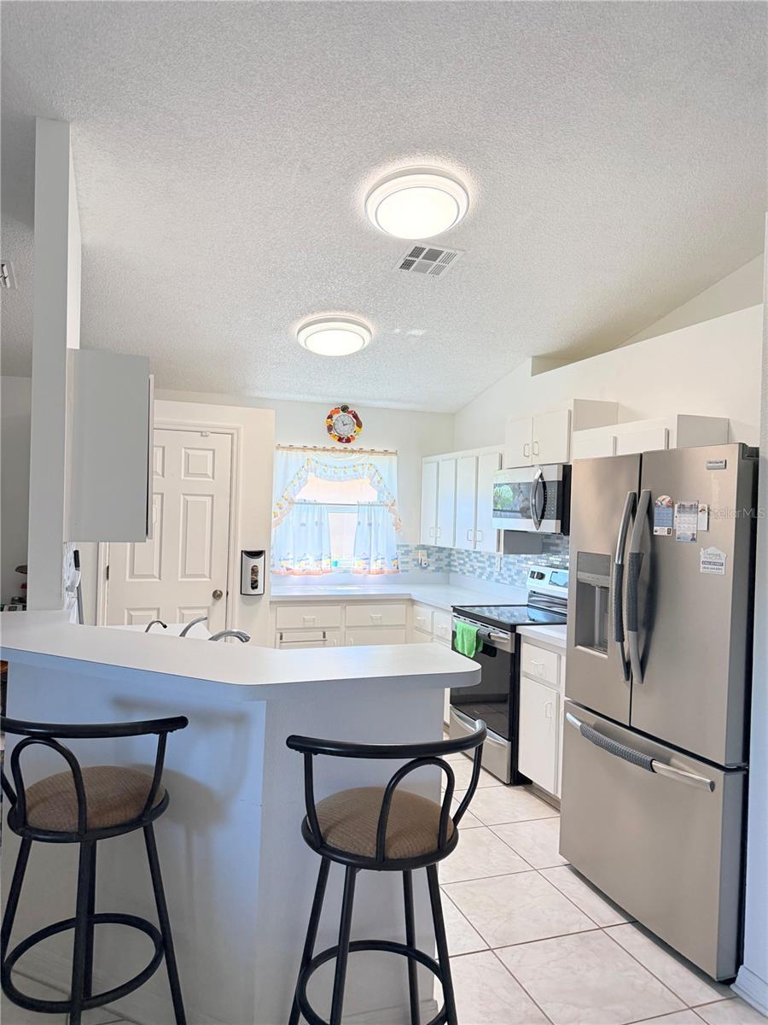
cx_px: 384
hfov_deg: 56.8
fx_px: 710
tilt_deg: +3.2
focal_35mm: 24
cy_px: 512
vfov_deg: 71.6
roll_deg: -2.2
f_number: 1.78
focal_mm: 6.76
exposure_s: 1/233
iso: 200
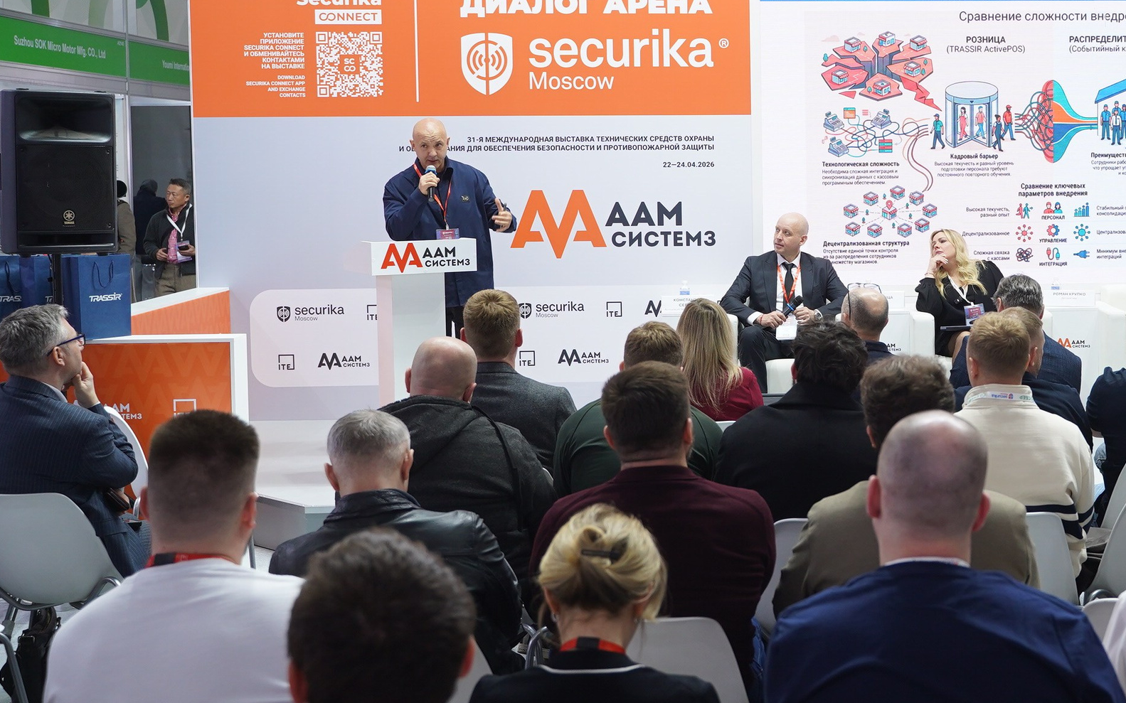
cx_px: 905
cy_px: 267
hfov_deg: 35.1
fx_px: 1718
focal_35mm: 56
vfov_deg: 23.1
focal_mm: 34
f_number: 3.5
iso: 800
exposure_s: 1/100
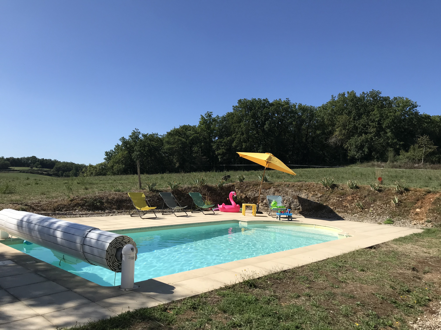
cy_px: 165
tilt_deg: +3.7
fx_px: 357
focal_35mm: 28
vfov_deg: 49.7
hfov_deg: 63.4
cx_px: 220
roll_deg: -2.1
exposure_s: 1/2994
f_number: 1.8
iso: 20
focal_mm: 3.99
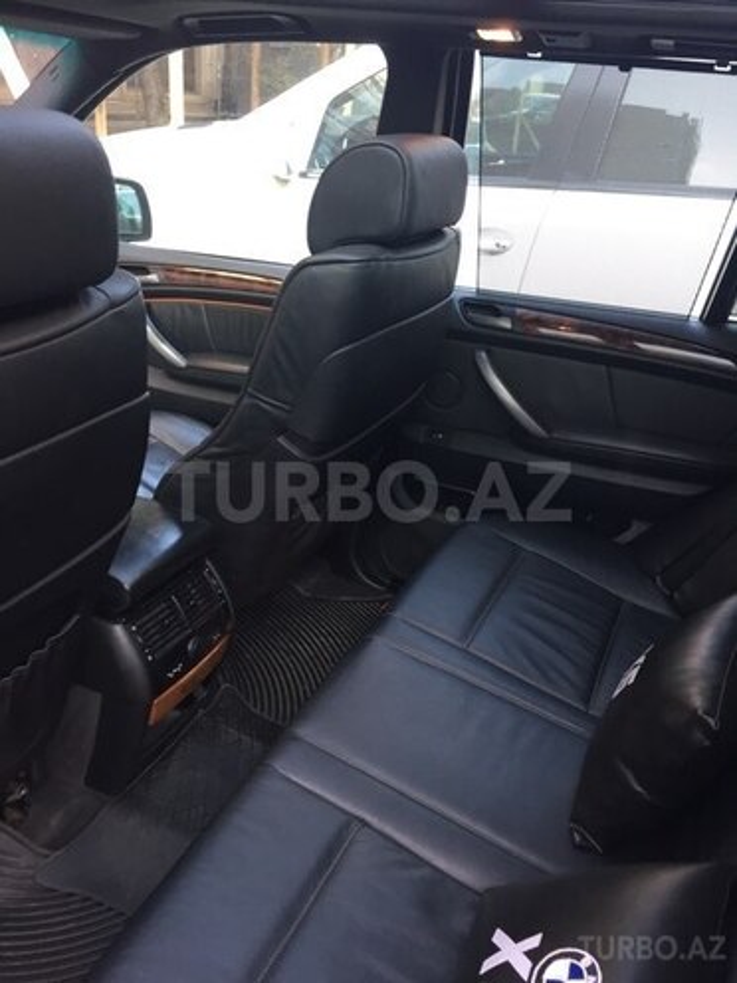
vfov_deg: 61.7
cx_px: 368
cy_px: 492
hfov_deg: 48.2
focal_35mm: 29
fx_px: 823
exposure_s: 1/33
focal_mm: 4.15
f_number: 2.2
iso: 80
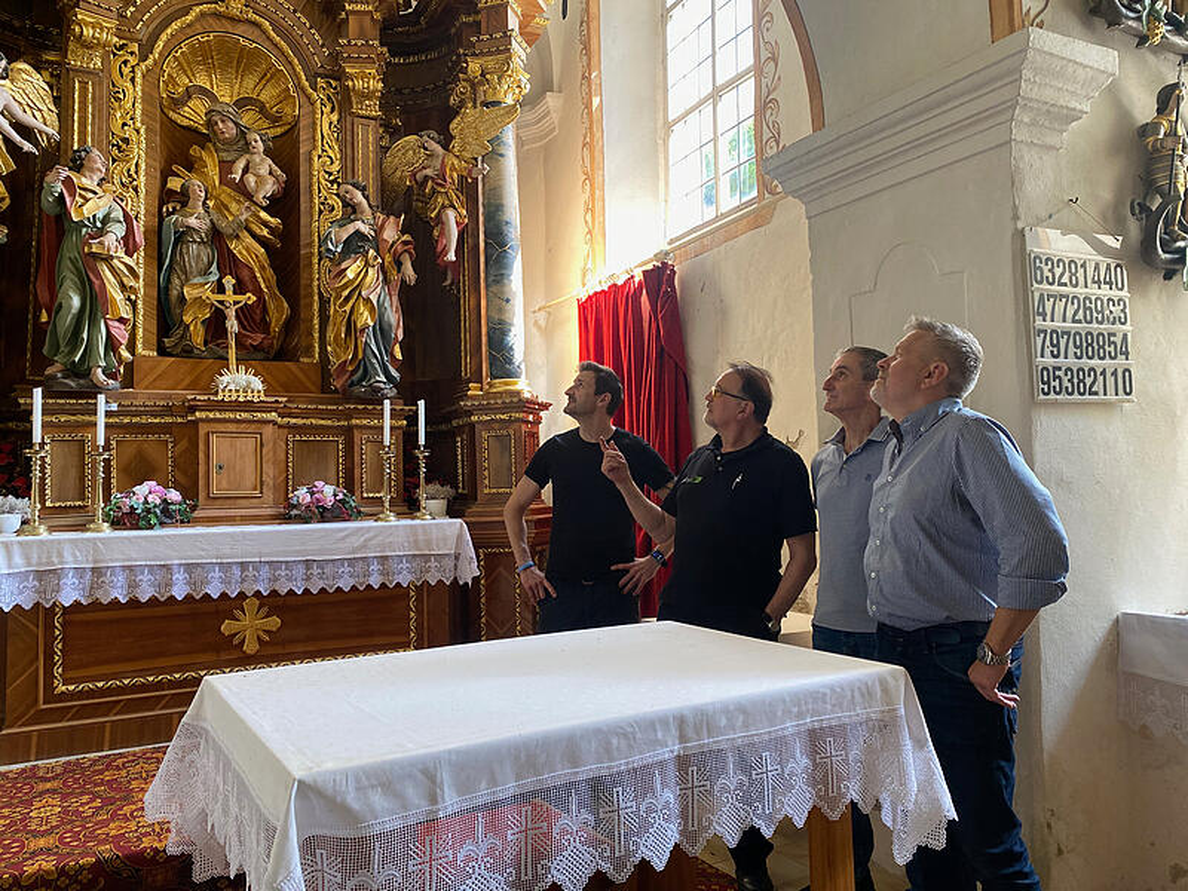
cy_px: 446
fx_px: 892
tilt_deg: +3.7
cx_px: 594
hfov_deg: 67.3
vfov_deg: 53.1
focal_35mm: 26
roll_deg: +1.3
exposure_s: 1/107
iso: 125
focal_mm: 4.25
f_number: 1.8
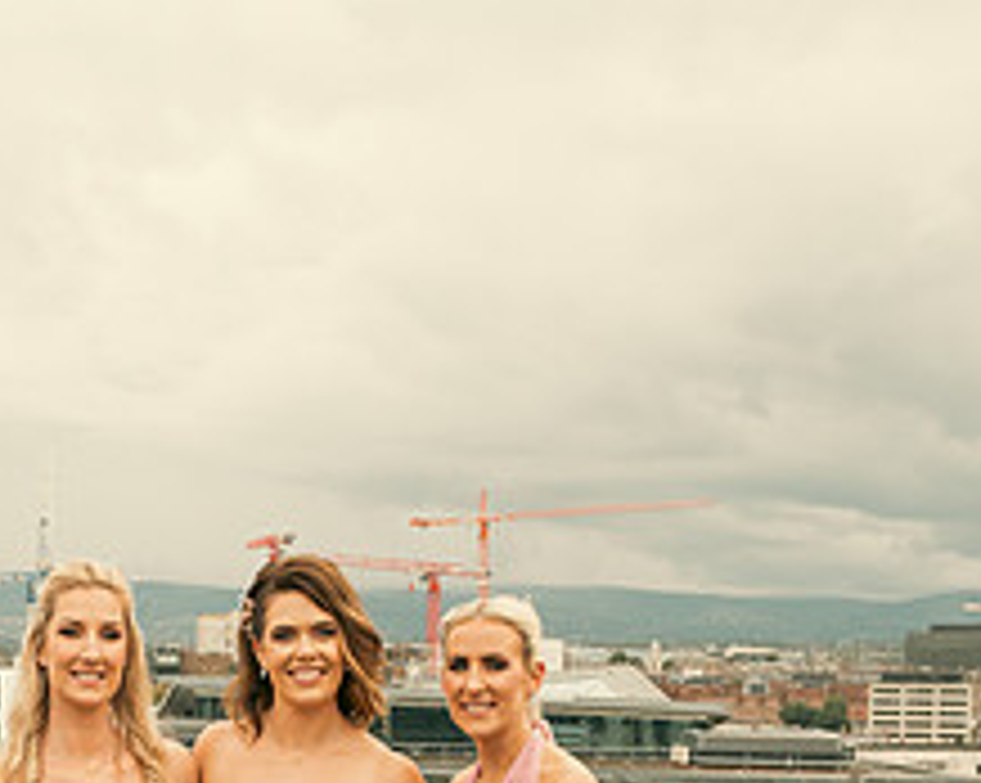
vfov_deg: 23.9
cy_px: 835
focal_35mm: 60
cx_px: 202
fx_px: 1740
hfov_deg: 30.7
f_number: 6.3
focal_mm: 24
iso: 200
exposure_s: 1/250
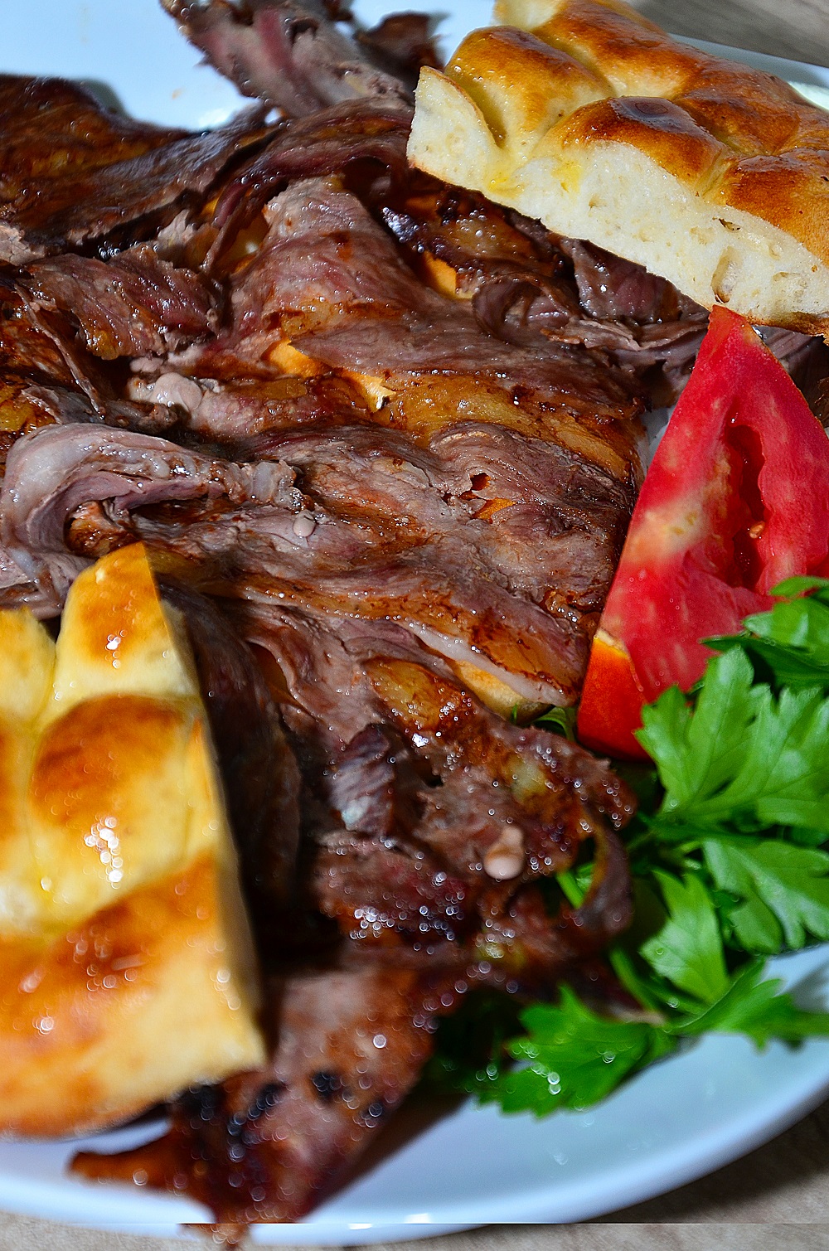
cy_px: 626
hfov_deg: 12.1
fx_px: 3902
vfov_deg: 18.2
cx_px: 414
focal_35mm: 112
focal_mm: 75
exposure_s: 1/125
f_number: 5.3
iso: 160
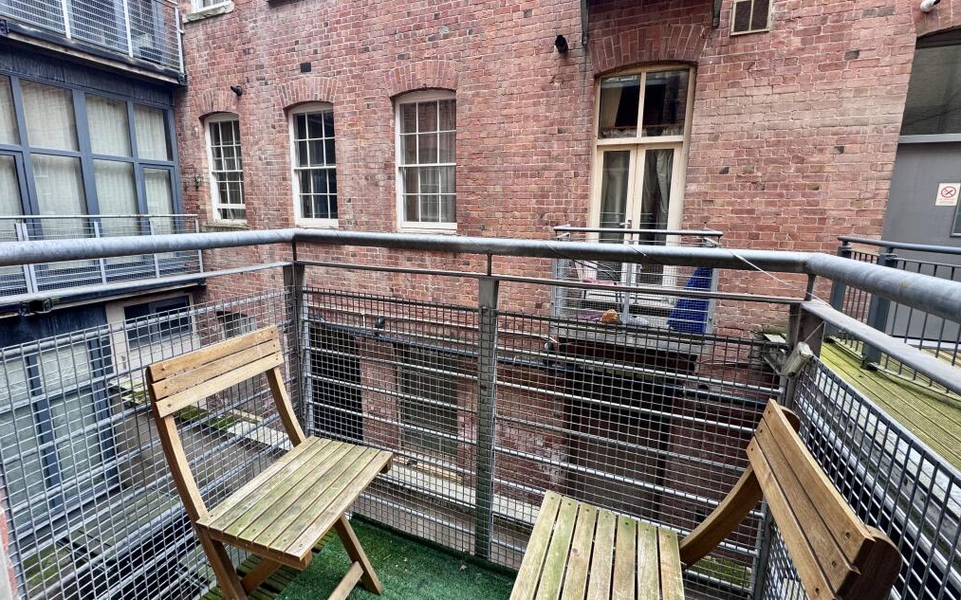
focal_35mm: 15
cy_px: 271
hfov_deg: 101.5
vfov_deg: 74.6
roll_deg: -0.1
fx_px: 393
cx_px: 481
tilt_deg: -8.9
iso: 64
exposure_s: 1/99
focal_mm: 2.22
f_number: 2.2
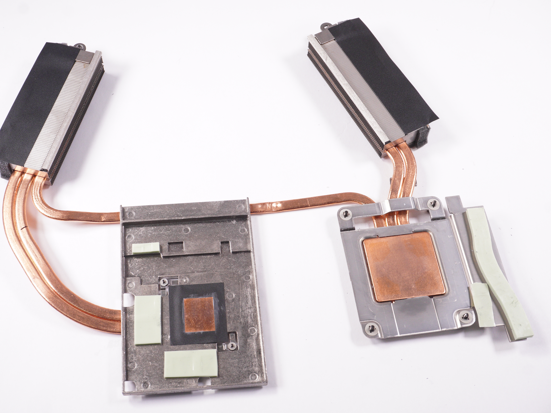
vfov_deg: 30.5
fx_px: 757
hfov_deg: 39.9
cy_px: 207
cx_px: 241
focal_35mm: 48
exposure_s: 1/250
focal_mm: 29
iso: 1000
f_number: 9
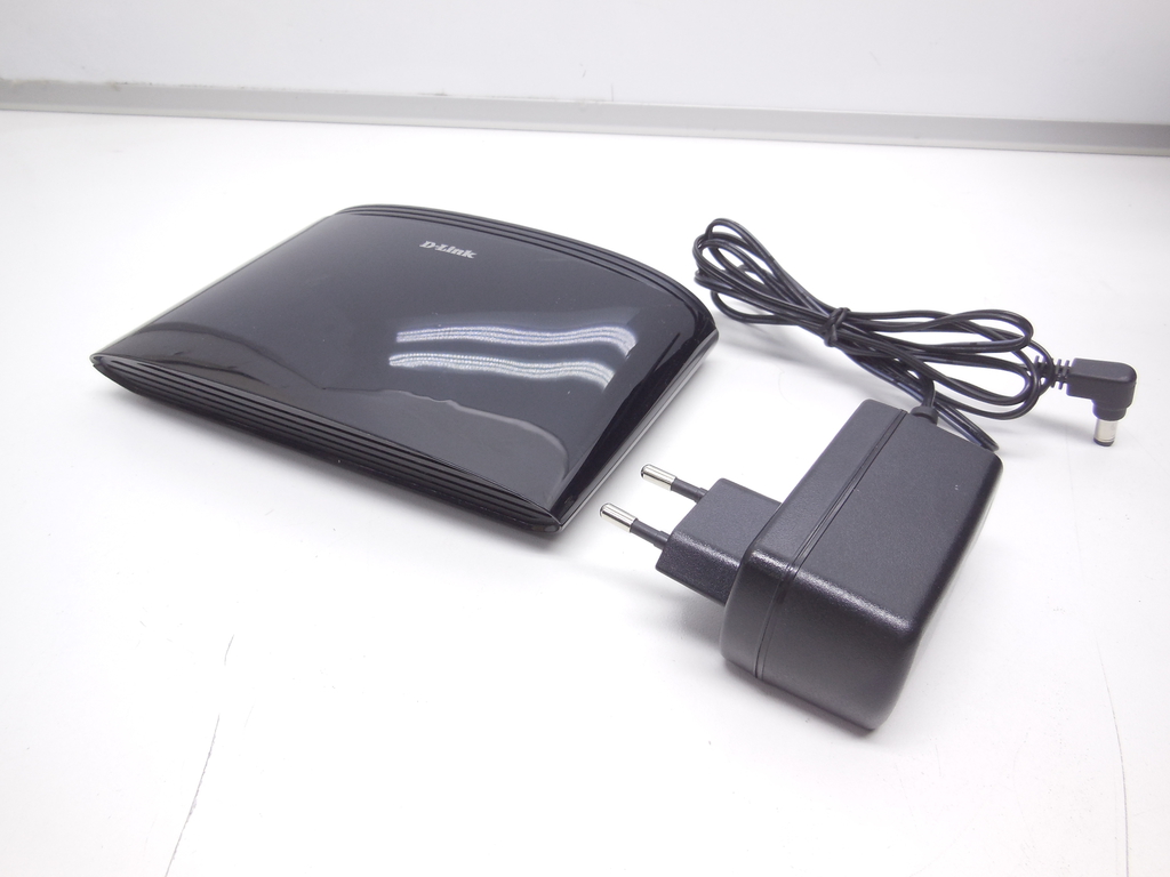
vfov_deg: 54.9
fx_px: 845
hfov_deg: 69.4
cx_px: 585
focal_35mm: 25
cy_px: 438
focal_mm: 4.5
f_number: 3.1
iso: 125
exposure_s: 1/80
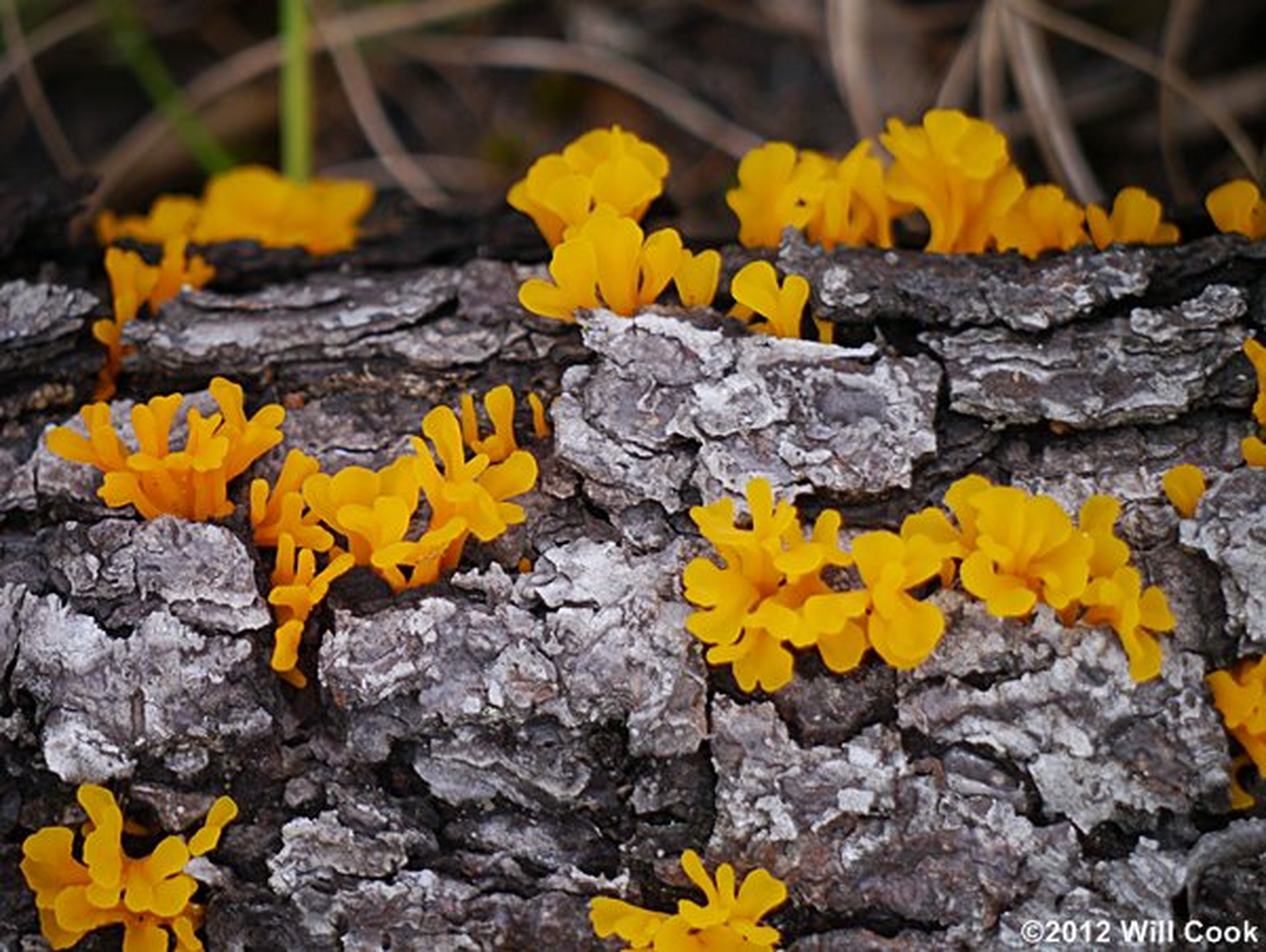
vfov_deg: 3.7
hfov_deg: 5.0
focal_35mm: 400
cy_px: 476
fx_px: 14641
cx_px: 633
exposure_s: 1/400
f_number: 5.6
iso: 400
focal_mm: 200
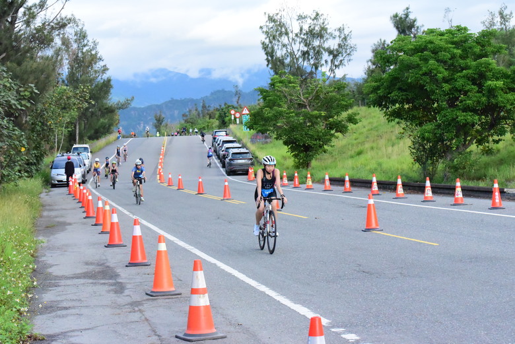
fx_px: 1288
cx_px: 258
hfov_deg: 22.6
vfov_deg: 15.2
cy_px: 172
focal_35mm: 90
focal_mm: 90
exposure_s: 1/2500
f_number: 13
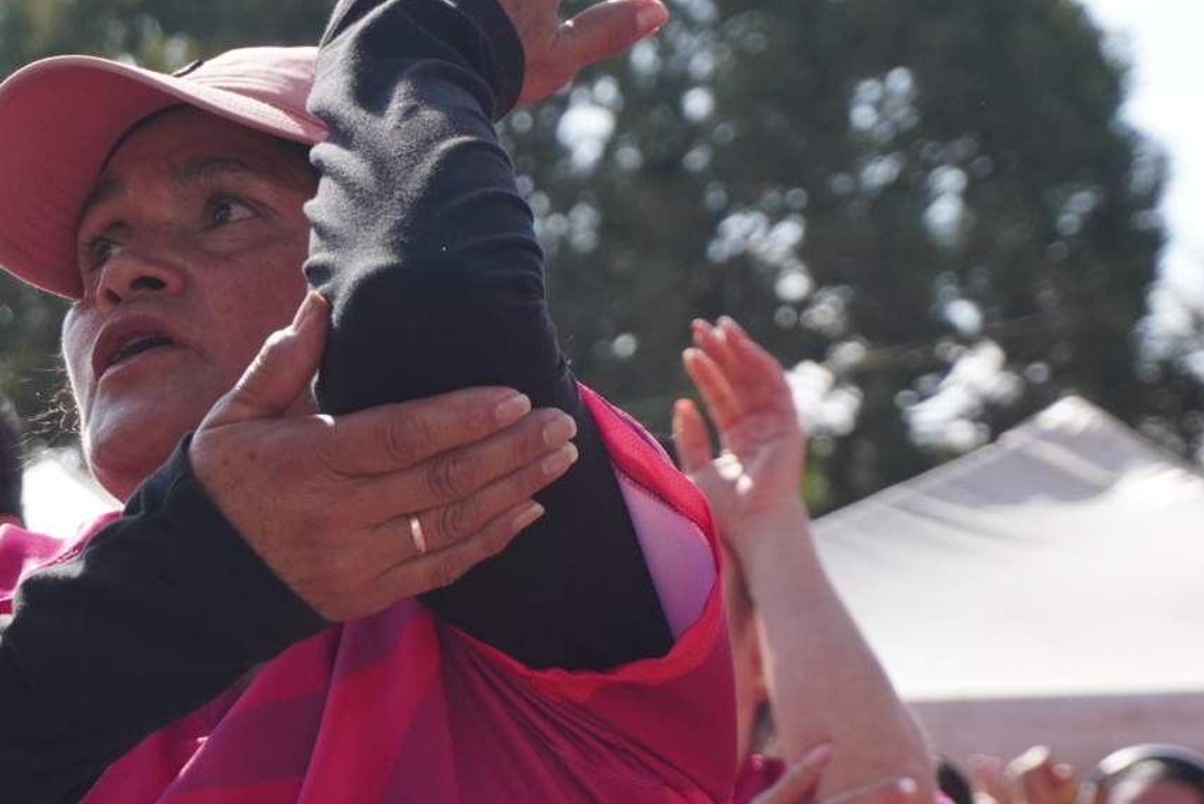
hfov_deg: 14.4
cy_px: 406
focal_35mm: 142
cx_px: 350
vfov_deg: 9.7
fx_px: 4750
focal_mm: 50
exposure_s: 1/2000
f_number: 5.6
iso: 640
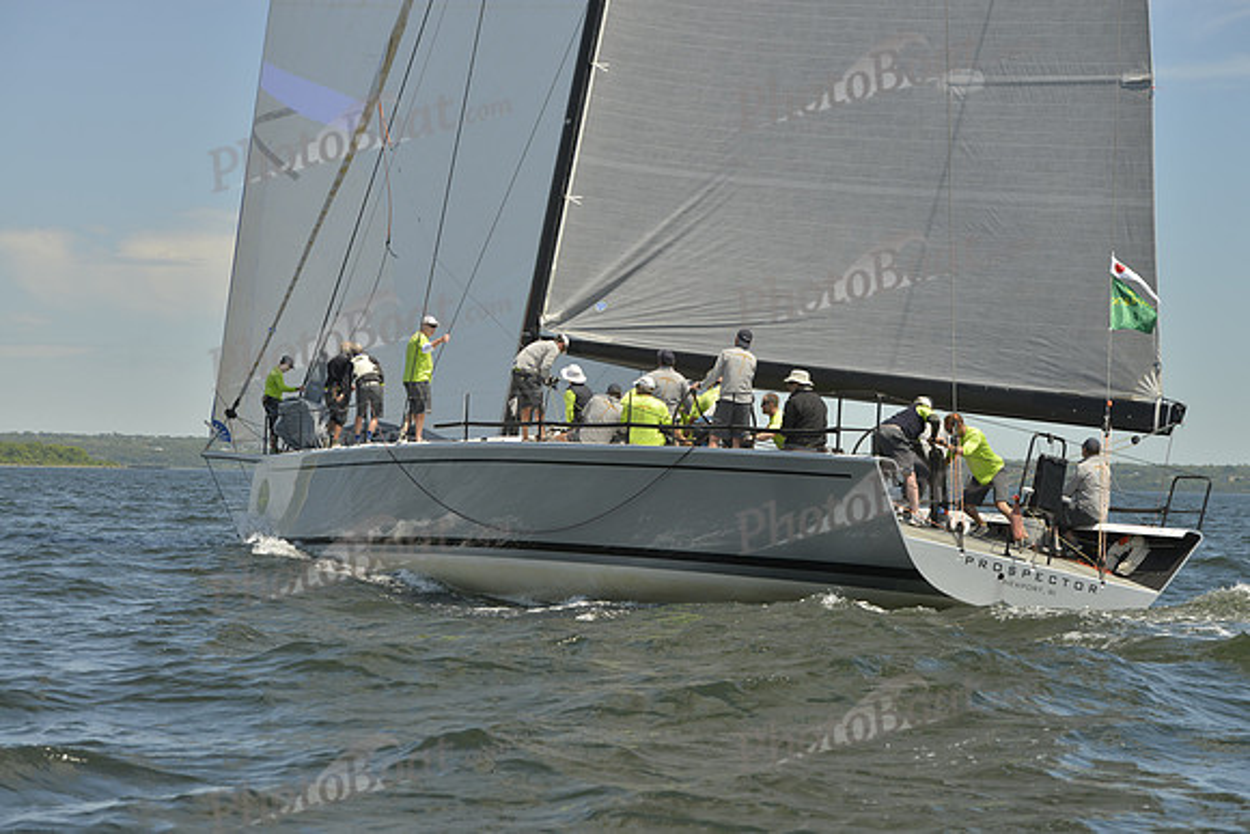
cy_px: 417
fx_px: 3195
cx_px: 625
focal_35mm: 92
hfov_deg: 22.1
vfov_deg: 14.9
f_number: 7.1
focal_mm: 92
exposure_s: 1/1600
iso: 280
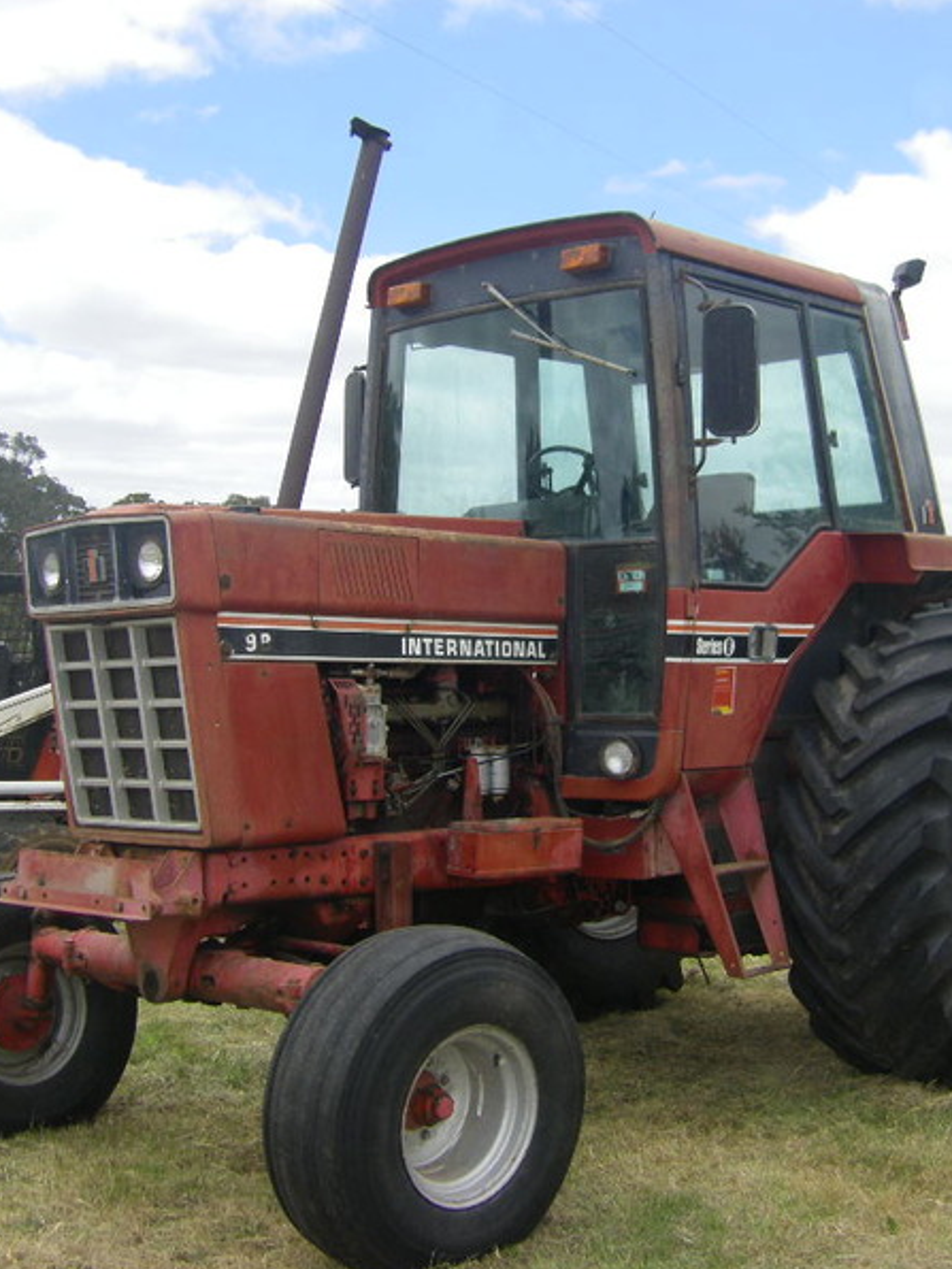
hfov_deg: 28.5
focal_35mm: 51
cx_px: 584
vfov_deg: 37.5
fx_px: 1870
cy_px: 637
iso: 80
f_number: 3.5
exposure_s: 1/640
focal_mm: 6.3
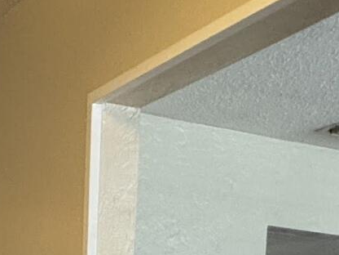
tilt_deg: -10.6
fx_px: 989
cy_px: 591
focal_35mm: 101
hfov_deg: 19.3
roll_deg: -2.2
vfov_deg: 12.1
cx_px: 77
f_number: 2.2
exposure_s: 1/60
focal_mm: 2.22
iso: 160
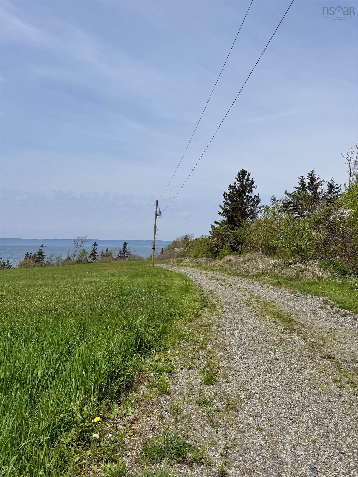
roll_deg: -0.8
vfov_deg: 71.6
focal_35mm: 24
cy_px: 238
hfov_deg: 56.8
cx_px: 179
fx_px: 331
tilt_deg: -0.9
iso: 80
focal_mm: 6.76
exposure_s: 1/9091
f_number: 1.78
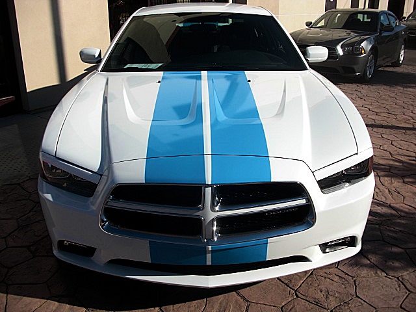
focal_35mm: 36
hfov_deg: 51.4
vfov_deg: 39.7
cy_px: 156
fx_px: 433
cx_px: 208
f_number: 7.9
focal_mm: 6.3
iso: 50
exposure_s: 1/200
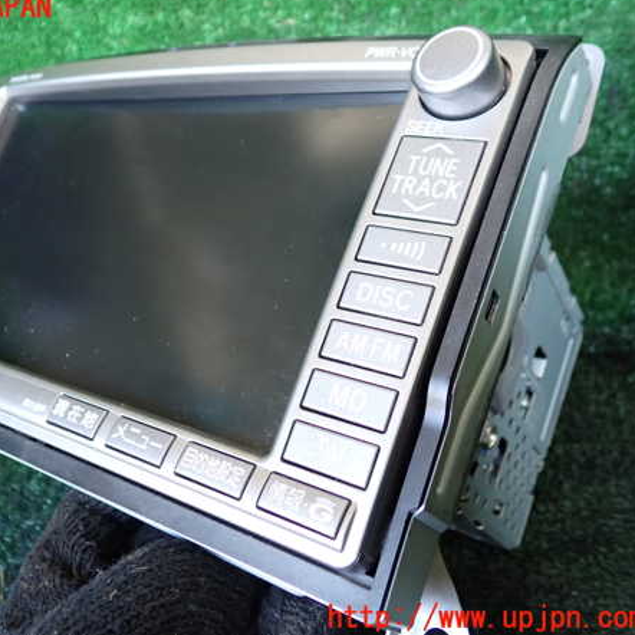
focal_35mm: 36
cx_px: 221
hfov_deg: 45.5
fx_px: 747
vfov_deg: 46.0
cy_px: 313
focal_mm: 5.4
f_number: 2.3
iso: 200
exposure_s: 1/30
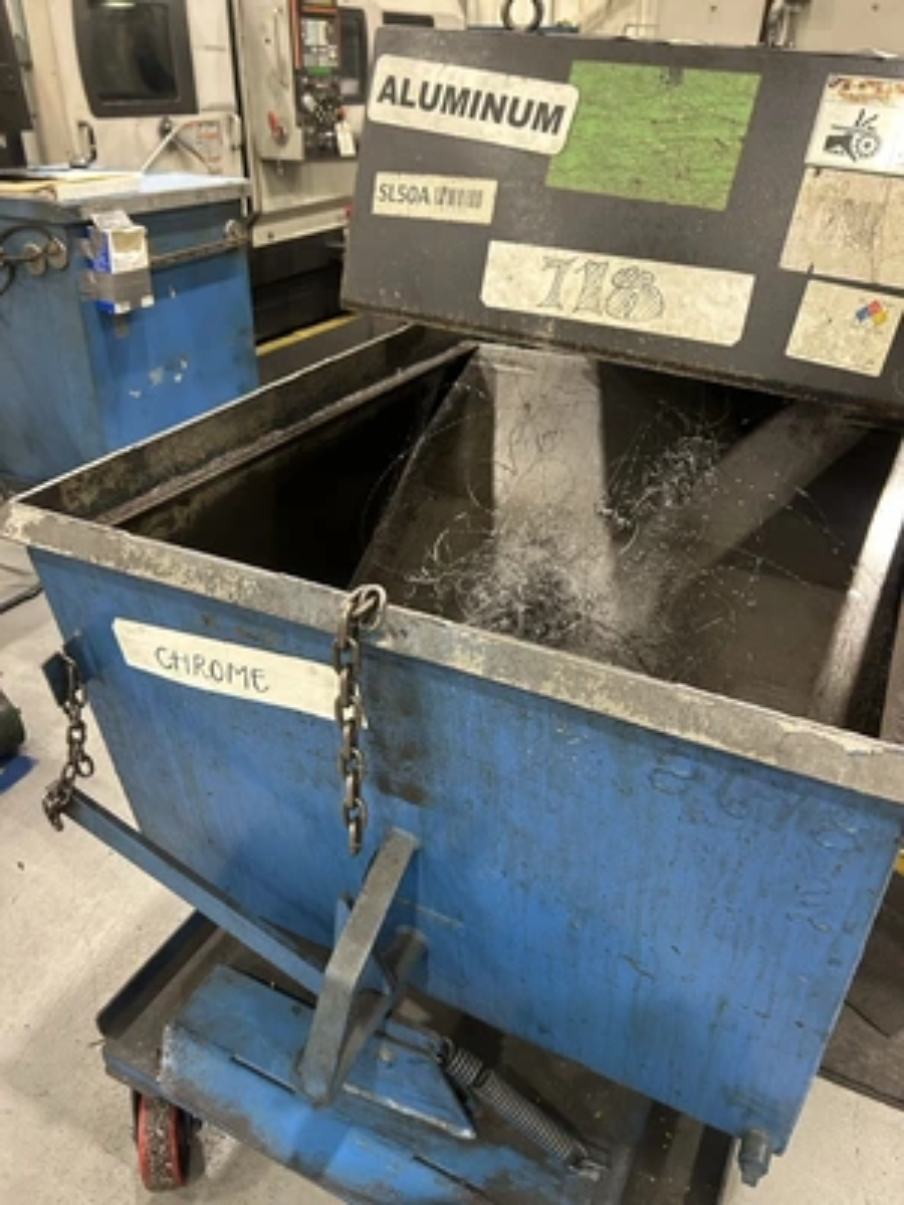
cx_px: 452
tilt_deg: -29.8
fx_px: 905
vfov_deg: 67.3
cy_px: 602
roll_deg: +0.0
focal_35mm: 26
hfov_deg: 53.1
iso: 320
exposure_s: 1/60
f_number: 1.5
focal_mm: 5.7
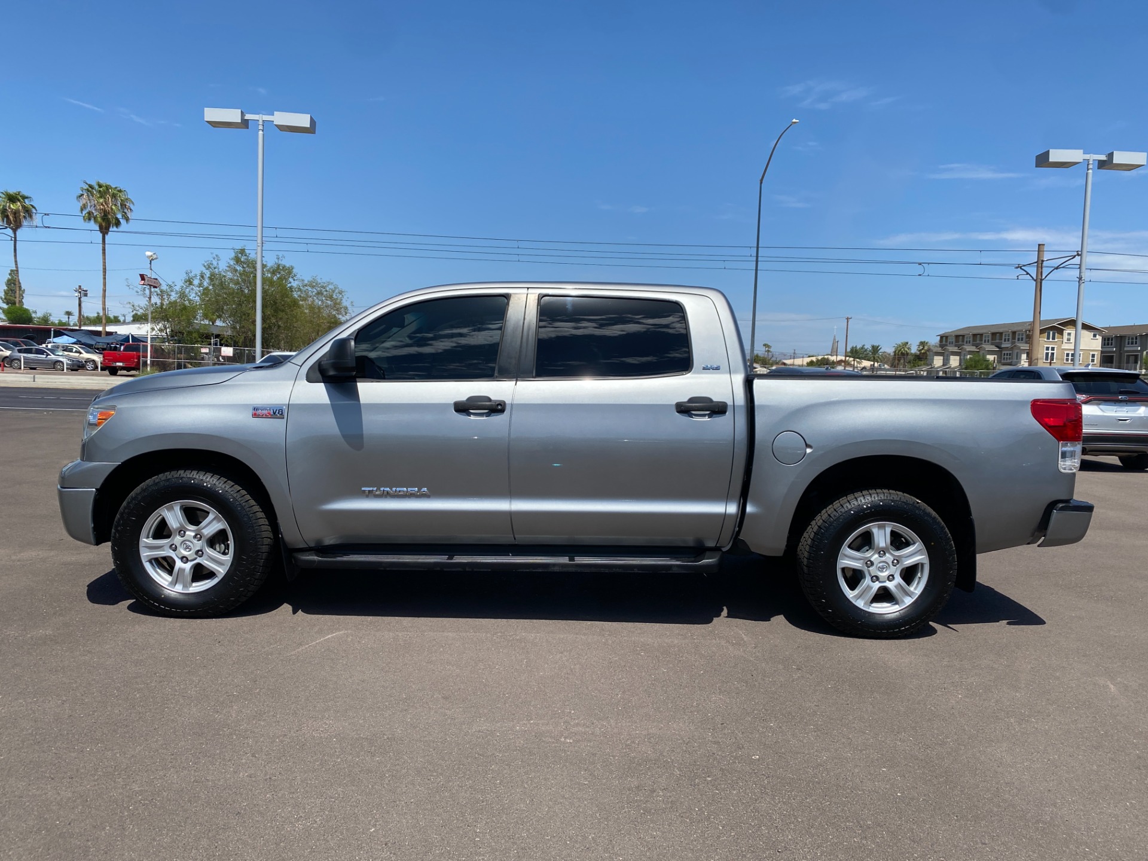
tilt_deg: -4.0
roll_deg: -2.5
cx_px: 574
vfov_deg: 53.1
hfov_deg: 67.3
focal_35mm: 26
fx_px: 862
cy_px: 430
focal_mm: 4.25
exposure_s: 1/3401
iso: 32
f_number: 1.8
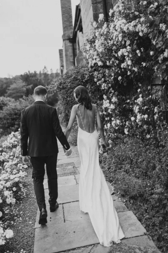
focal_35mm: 35
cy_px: 126
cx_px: 84
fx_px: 245
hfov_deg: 37.8
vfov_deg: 54.5
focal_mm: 35
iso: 125
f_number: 1.8
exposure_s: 1/1250
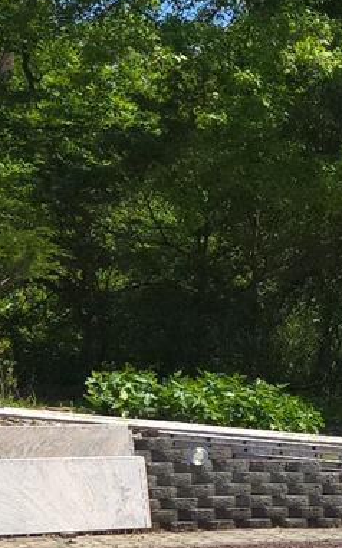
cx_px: 1095
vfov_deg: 15.9
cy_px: 350
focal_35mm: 131
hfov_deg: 8.2
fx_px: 1954
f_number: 1.8
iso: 50
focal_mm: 5.4
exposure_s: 1/1504
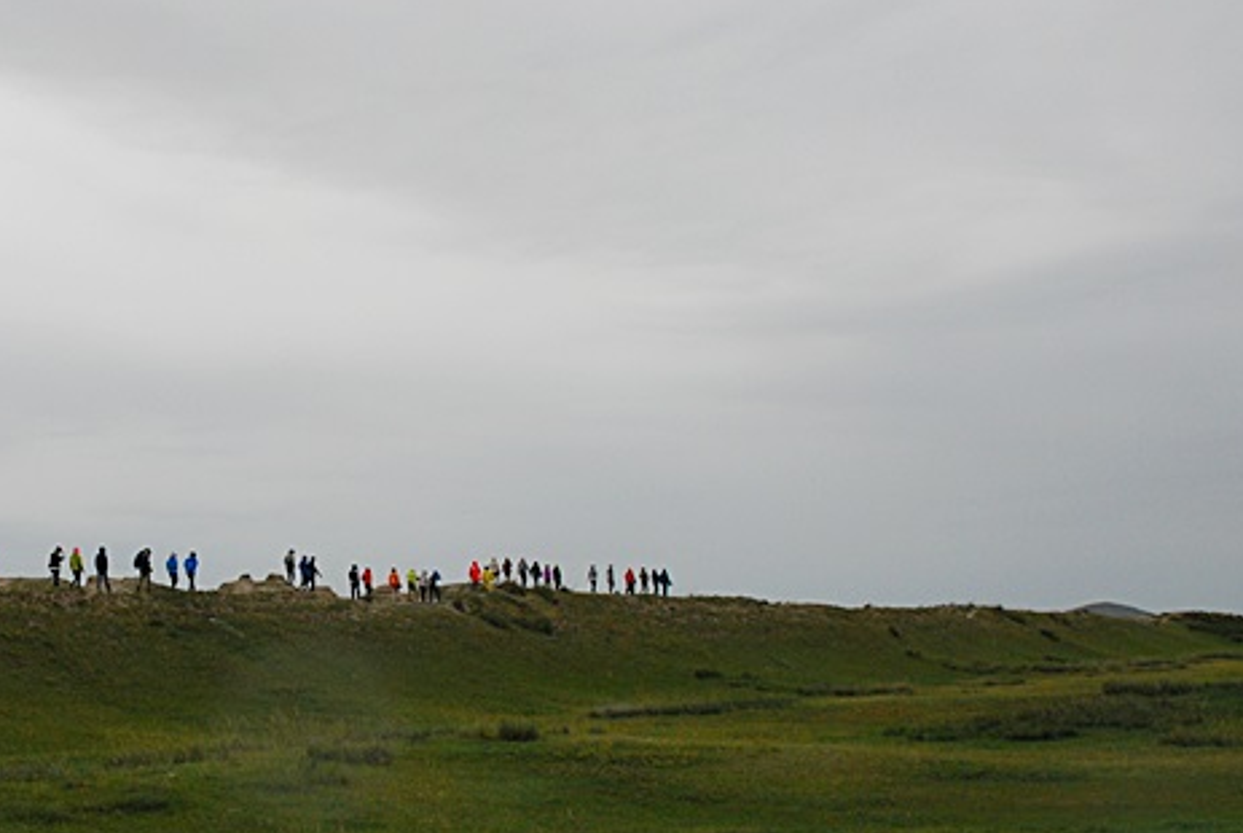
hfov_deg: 33.8
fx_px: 1971
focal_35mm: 57
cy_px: 532
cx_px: 226
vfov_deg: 23.8
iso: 400
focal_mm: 22
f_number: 6.3
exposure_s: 1/1000
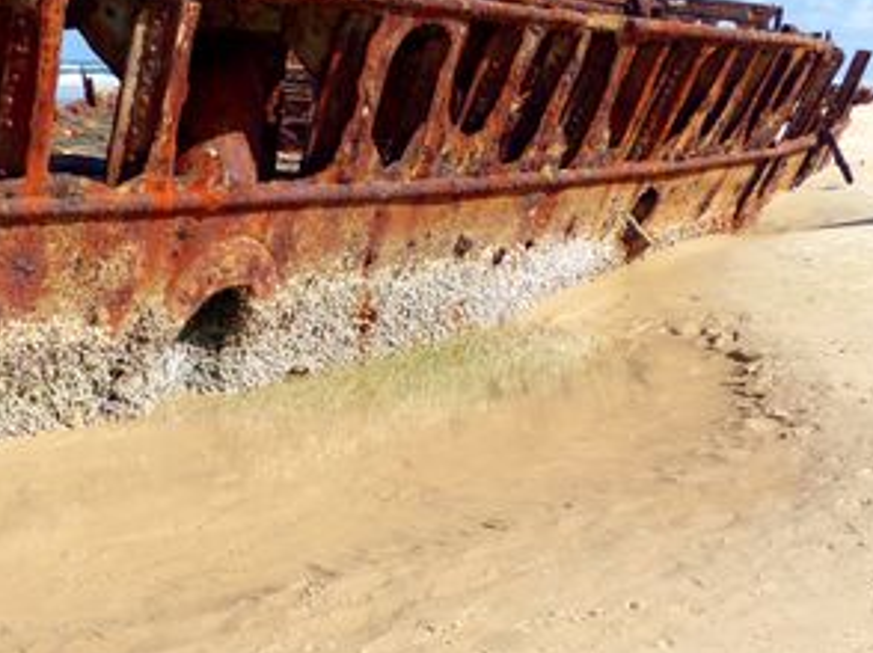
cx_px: 273
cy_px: 98
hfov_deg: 35.1
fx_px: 1361
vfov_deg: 26.3
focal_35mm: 54
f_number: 4
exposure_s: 1/1300
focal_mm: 5.4
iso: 100
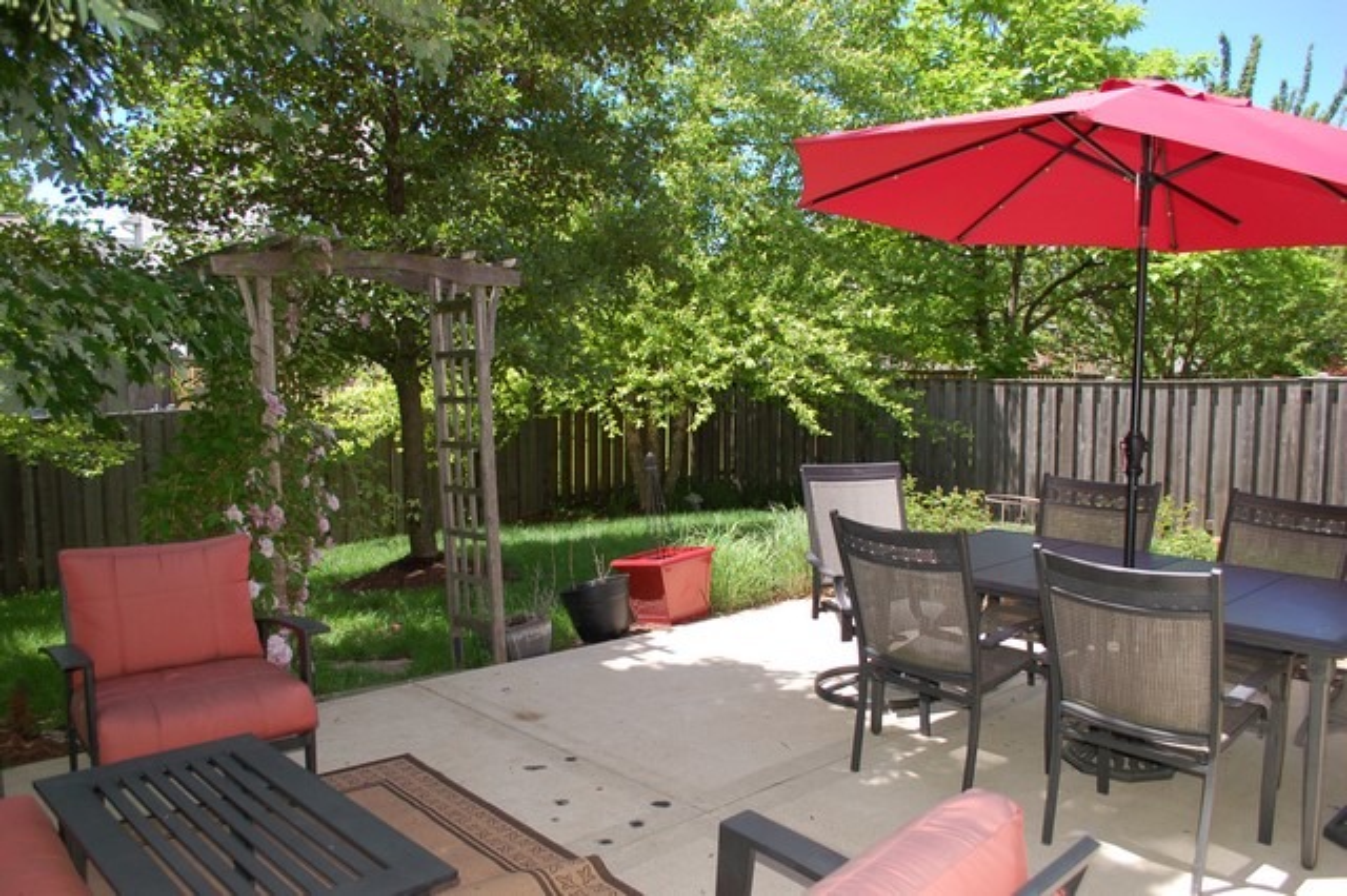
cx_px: 674
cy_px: 448
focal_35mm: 27
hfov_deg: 67.4
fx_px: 1010
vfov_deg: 47.9
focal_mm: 18
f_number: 5.6
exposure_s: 1/500
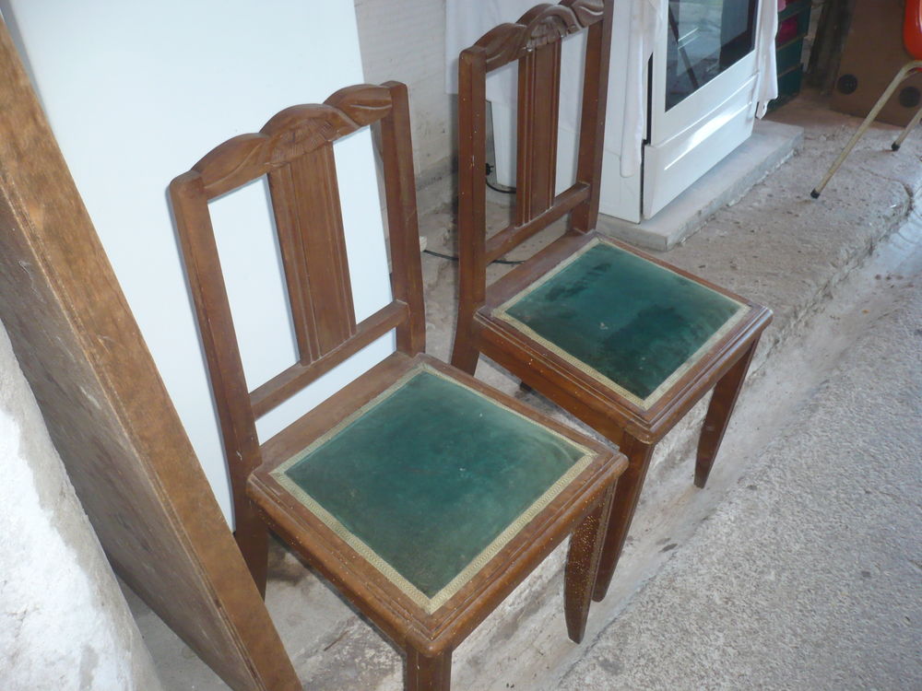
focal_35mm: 35
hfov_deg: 52.6
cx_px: 461
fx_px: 932
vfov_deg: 40.7
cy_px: 346
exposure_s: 1/30
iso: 200
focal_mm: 5.8
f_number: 2.8
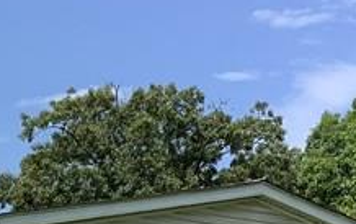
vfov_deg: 8.4
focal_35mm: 154
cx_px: -31
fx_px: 1496
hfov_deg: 13.3
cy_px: 320
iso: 25
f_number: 2.4
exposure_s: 1/1456
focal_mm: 3.3
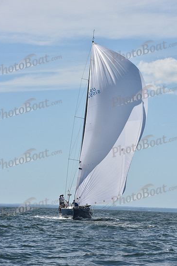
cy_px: 127
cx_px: 87
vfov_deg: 12.6
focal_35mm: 163
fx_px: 1202
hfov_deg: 8.4
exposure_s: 1/1250
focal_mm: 155
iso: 320
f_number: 10
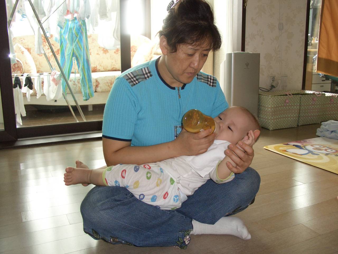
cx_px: 169
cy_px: 127
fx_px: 322
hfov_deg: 55.4
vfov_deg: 42.9
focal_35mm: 33
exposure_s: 1/60
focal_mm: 7.1
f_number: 2.8
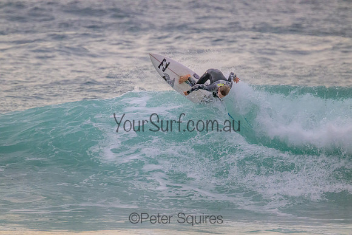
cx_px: 176
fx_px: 7824
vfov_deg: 1.7
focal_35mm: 800
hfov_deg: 2.6
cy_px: 118
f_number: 11
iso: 8000
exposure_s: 1/2000
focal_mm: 800
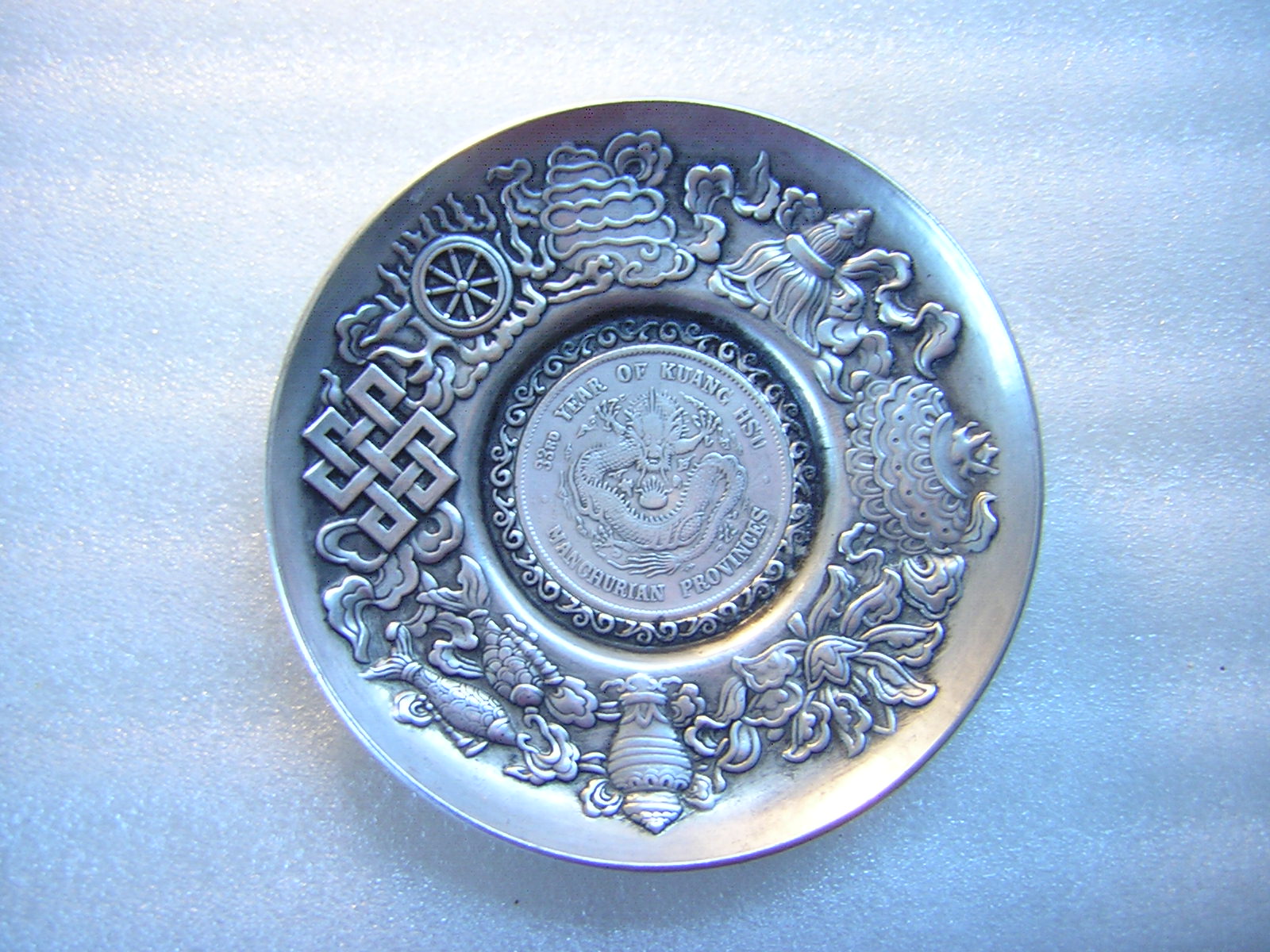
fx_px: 1321
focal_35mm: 36
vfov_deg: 39.7
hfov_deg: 51.4
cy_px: 476
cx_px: 635
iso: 50
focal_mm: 4.7
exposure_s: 1/13.2
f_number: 2.6
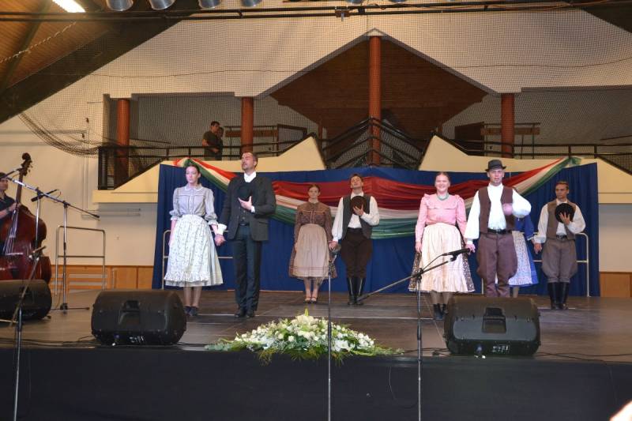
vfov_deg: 34.2
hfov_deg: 49.6
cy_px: 210
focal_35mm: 39
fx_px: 684
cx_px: 316
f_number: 4
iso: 900
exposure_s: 1/60
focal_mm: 26
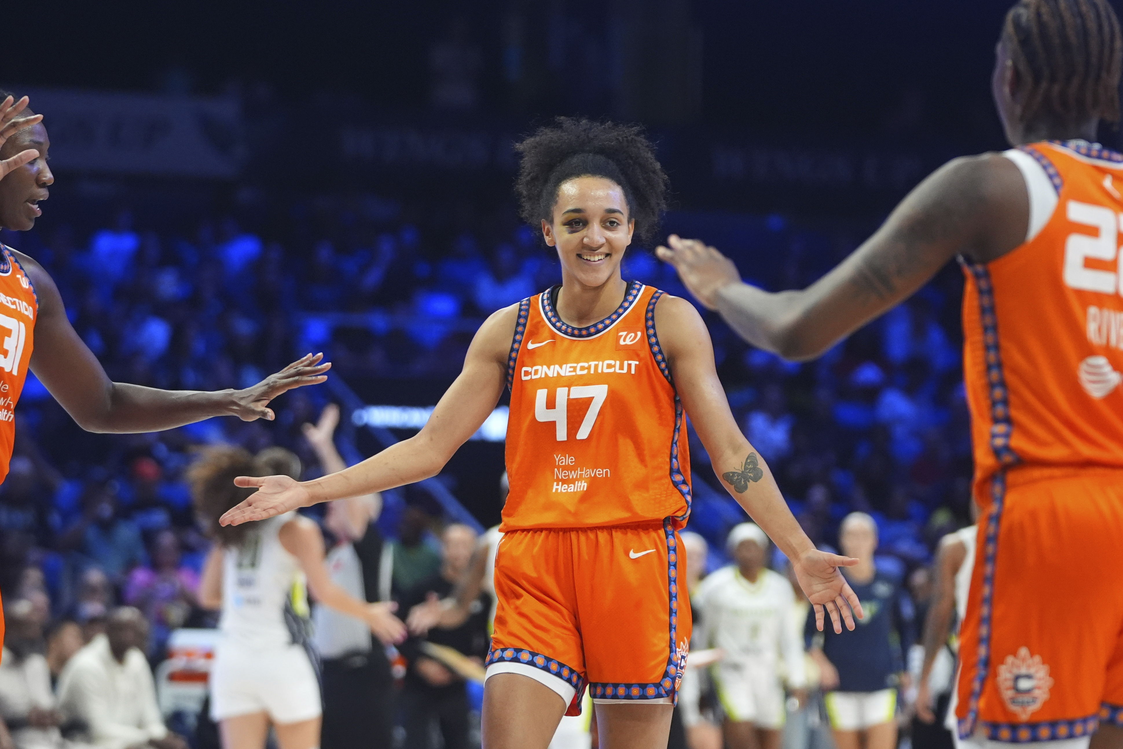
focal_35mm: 175
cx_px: 562
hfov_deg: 11.7
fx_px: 5459
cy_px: 374
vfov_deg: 7.8
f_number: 2.8
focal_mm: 117
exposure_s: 1/1600
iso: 3200
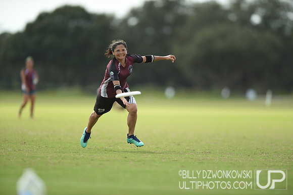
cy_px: 98
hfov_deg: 5.2
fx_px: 3254
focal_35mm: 400
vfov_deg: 3.4
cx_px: 146
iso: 160
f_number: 2.8
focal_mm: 400
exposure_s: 1/1600
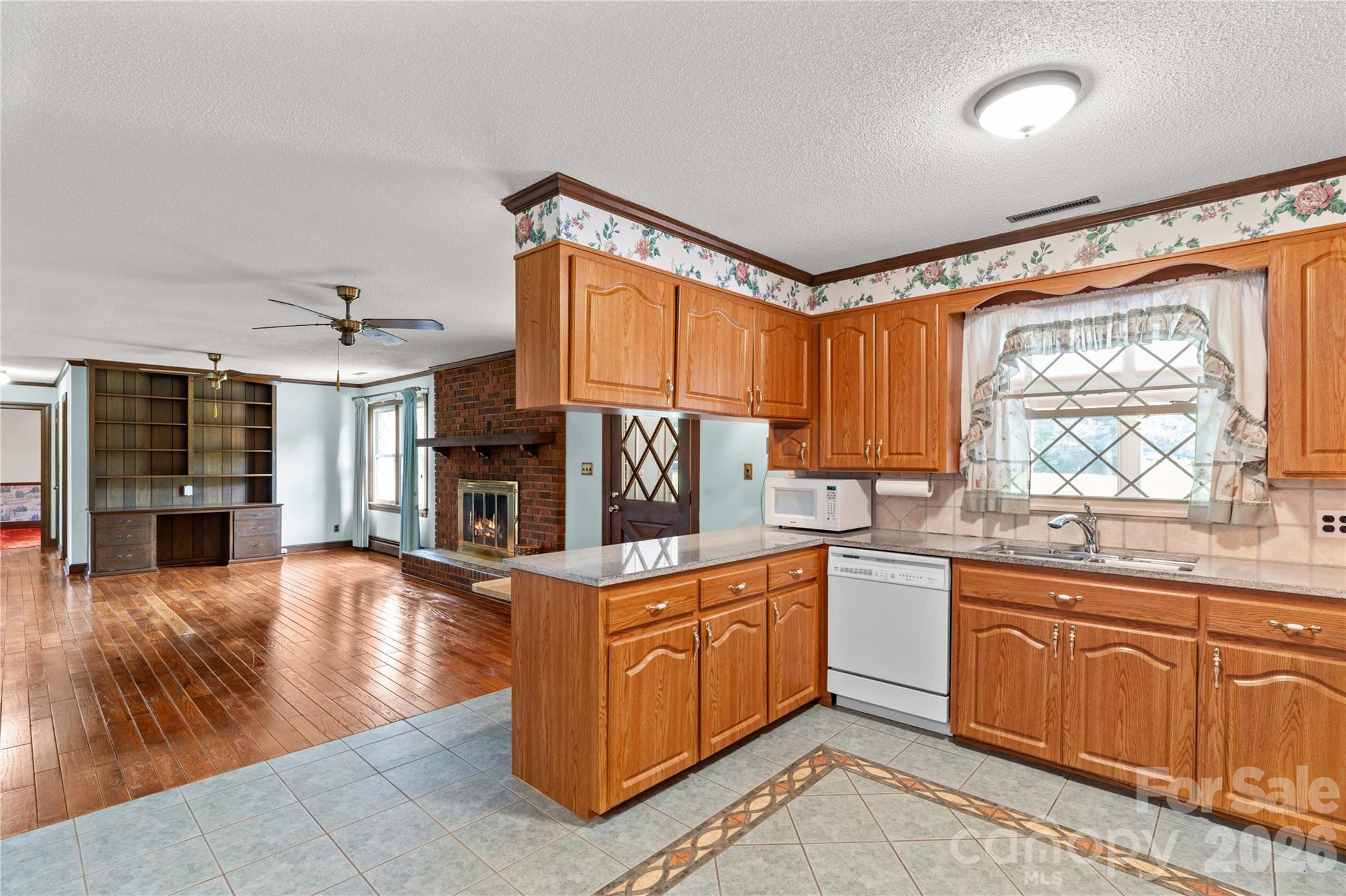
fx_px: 598
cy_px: 448
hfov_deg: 96.8
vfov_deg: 73.7
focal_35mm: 16
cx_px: 673
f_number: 8
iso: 100
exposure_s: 1.6
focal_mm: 16
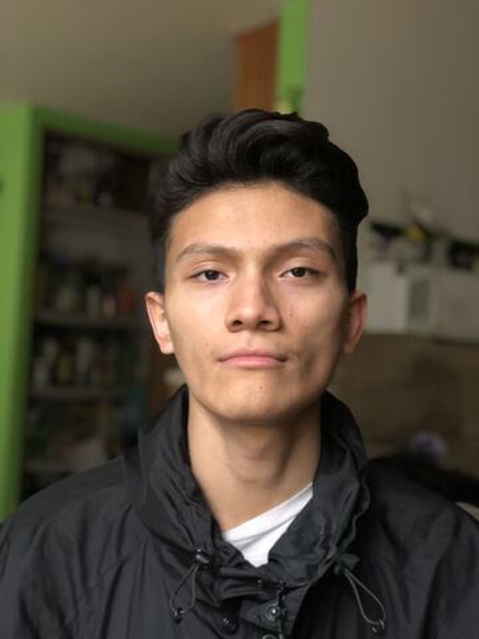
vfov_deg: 36.8
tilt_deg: +3.7
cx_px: 240
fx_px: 959
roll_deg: -3.5
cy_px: 320
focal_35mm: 52
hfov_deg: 28.0
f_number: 2.4
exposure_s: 1/12
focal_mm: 6
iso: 160
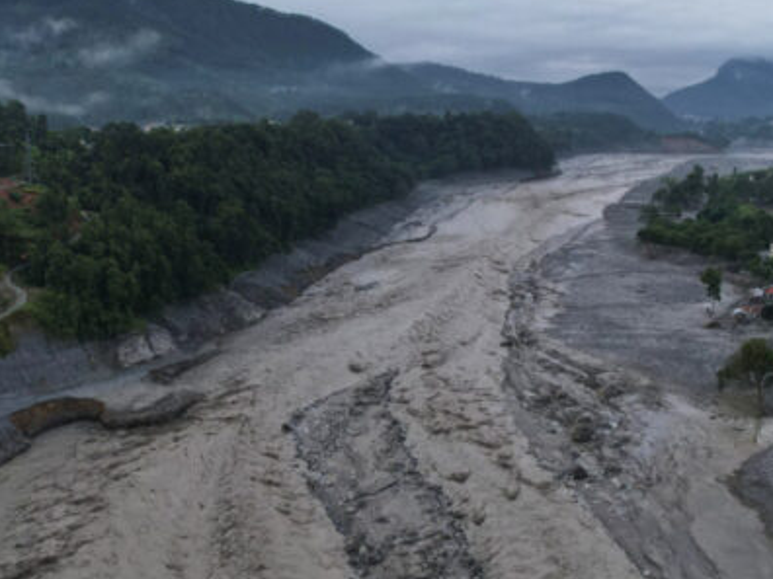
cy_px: 287
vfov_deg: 35.1
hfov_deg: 45.7
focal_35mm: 41
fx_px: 916
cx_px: 344
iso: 110
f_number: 2.8
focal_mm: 8.4
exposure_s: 1/640
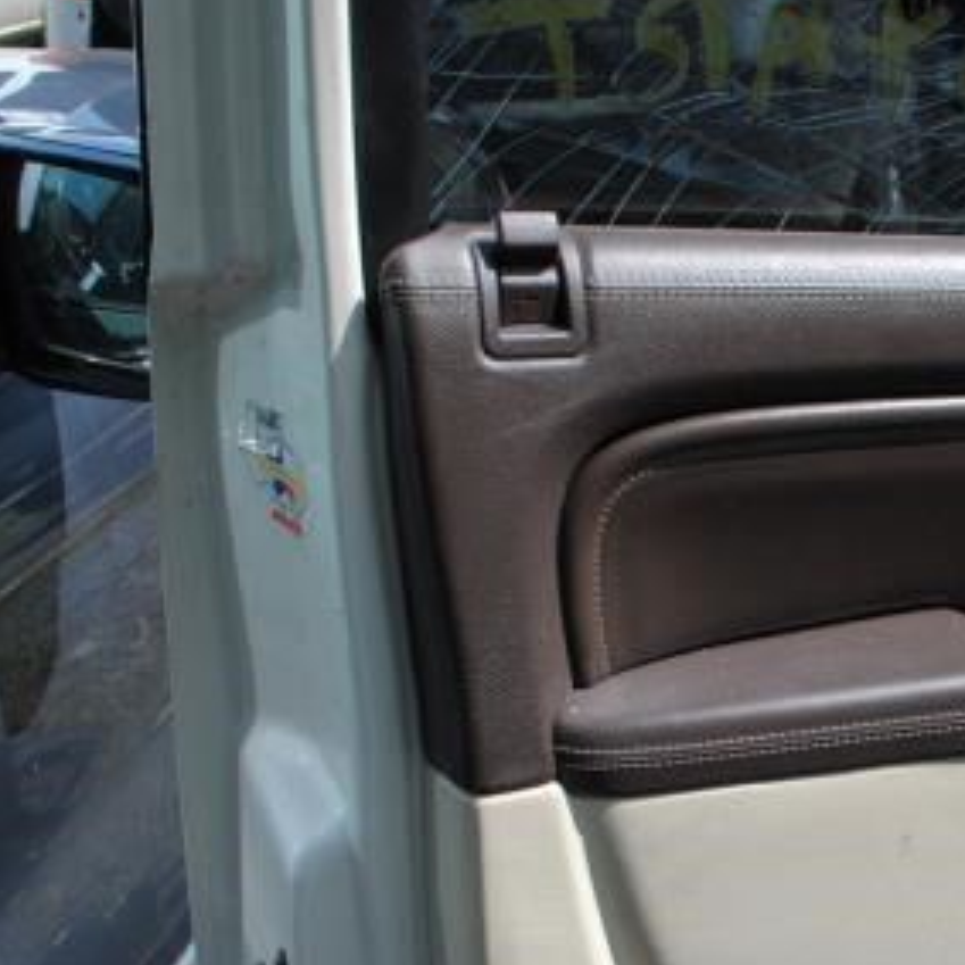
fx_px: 2050
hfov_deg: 24.5
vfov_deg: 26.2
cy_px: 711
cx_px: 1084
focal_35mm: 65
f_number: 7.1
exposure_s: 1/200
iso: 100
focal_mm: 18
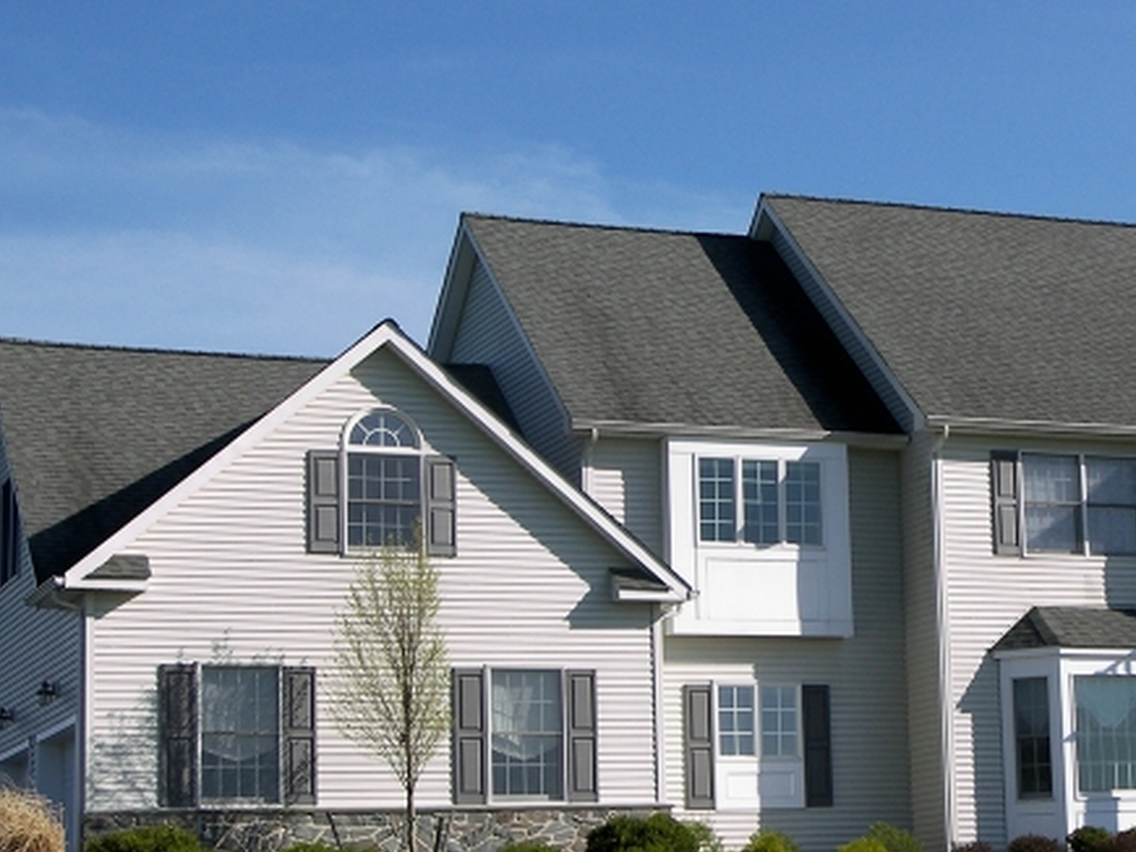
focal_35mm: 92
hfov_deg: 21.1
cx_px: 901
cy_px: 504
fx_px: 3018
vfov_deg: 16.0
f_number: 3.6
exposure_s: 1/640
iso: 50
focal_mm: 10.5
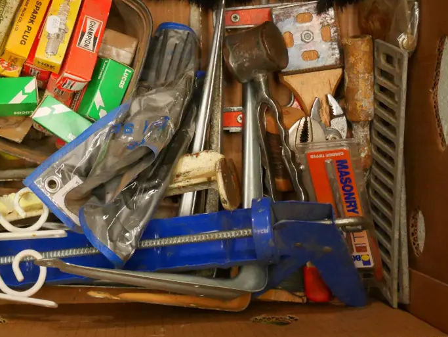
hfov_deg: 23.9
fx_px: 1049
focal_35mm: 81
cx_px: 121
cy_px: 105
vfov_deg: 18.2
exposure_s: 1/125
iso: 3200
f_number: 5.3
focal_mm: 27
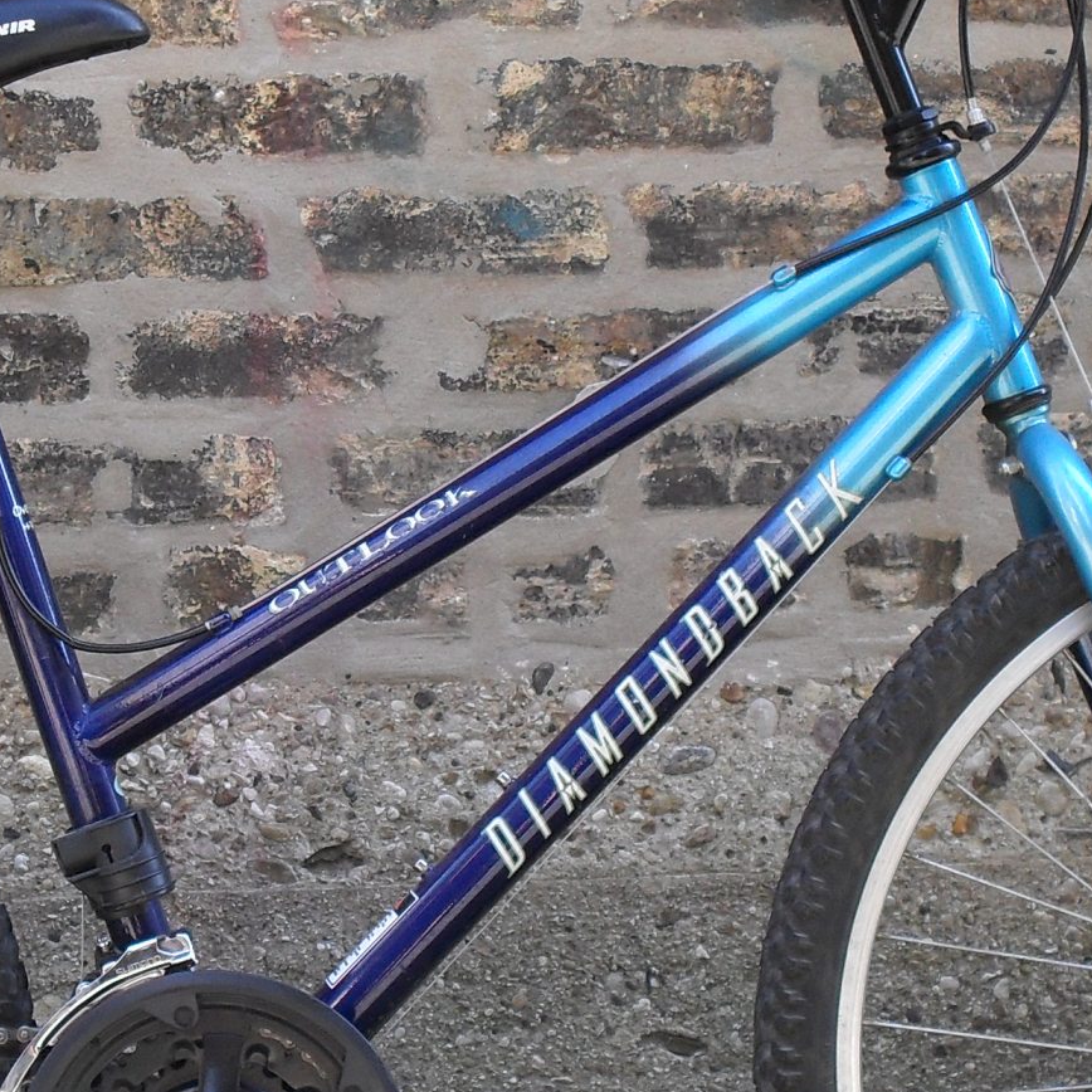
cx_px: 369
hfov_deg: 19.0
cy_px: 655
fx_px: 3248
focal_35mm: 91
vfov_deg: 19.1
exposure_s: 1/90
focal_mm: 6.3
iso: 100
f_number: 3.2
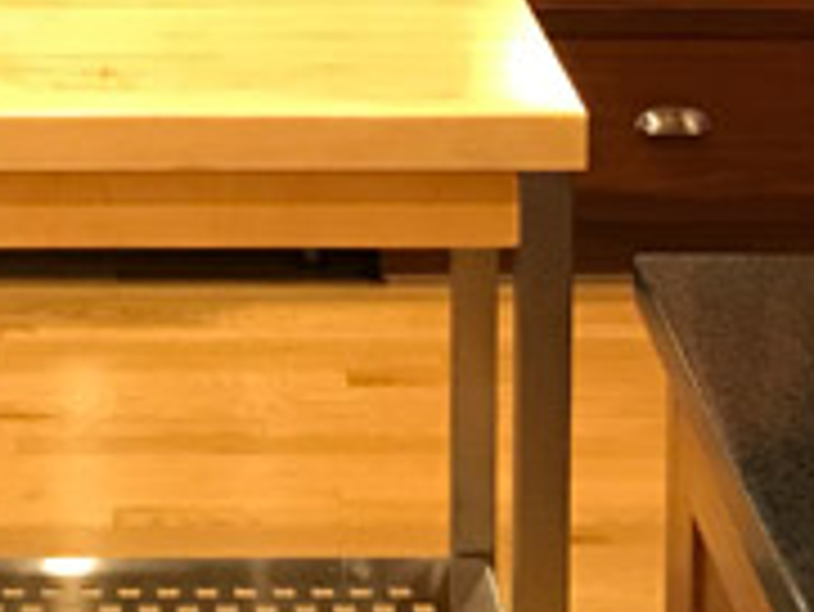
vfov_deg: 11.7
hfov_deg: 16.3
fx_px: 2800
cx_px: 85
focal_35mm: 119
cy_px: -436
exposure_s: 1/15
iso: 100
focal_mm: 3.99
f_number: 1.8
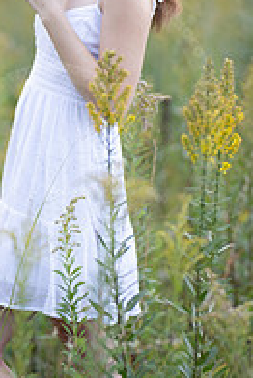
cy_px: 189
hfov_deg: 7.1
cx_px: 87
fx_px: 2052
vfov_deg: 10.5
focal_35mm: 195
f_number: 1.2
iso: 160
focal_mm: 85
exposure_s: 1/800
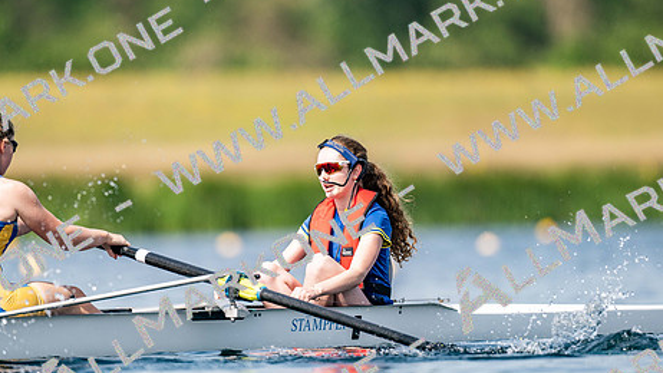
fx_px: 13890
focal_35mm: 790
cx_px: 333
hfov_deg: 2.7
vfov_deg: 1.5
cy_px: 199
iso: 160
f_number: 4
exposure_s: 1/2500
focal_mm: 600
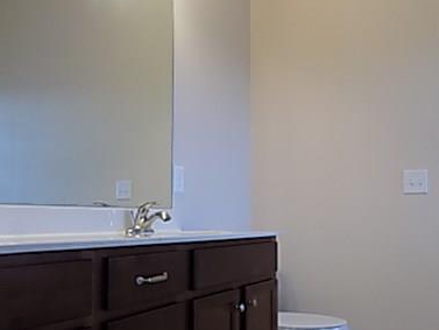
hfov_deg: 47.0
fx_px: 495
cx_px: 297
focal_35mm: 39
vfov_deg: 36.7
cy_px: 197
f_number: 3.1
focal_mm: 4
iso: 320
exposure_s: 1/30
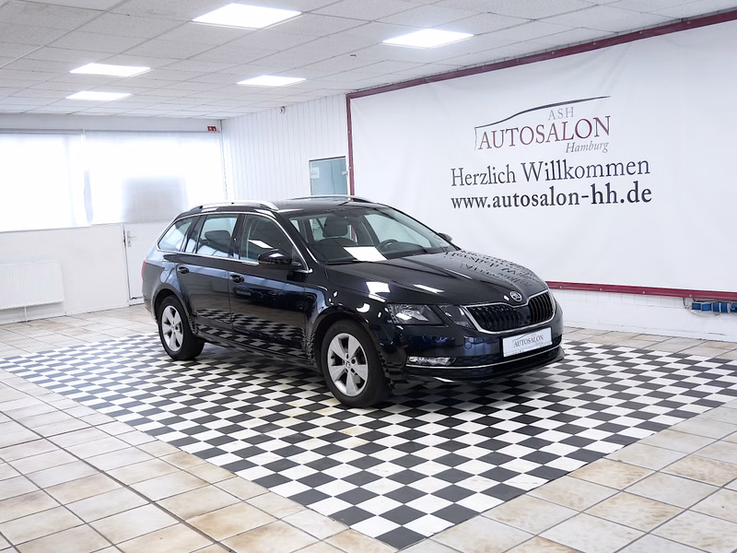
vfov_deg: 39.7
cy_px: 276
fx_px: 766
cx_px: 368
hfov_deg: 51.4
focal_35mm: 36
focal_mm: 18
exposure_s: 1/60
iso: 640
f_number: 3.9
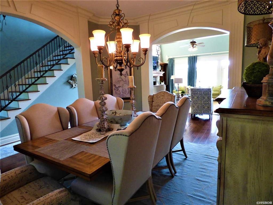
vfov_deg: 66.0
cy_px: 102
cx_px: 136
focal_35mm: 20
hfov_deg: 81.7
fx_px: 158
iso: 320
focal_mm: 3.58
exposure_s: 1/60
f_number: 2.8
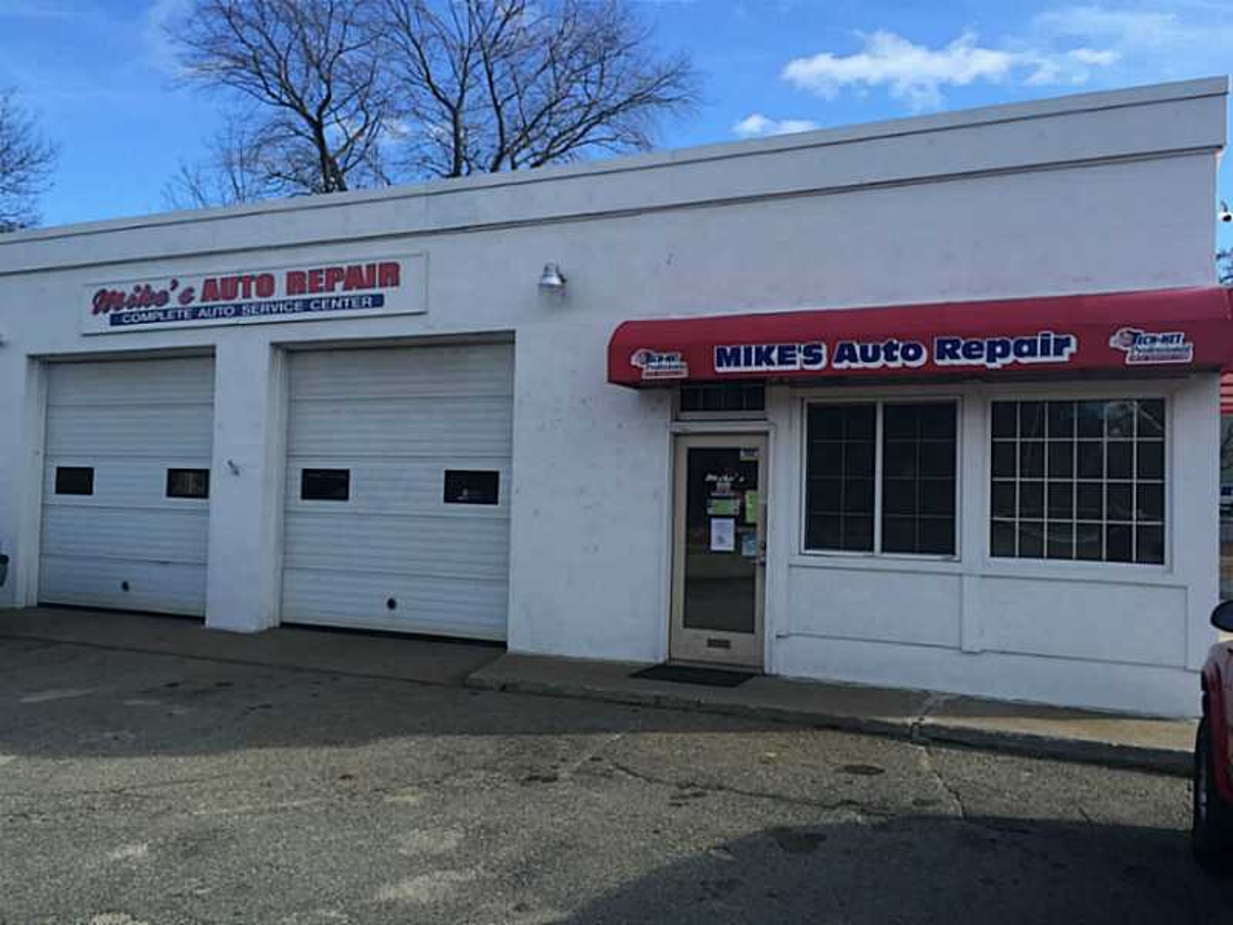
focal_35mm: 29
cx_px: 616
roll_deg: -2.1
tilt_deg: +2.7
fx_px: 1033
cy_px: 462
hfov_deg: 61.7
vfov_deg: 48.2
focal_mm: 4.15
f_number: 2.2
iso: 32
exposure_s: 1/719
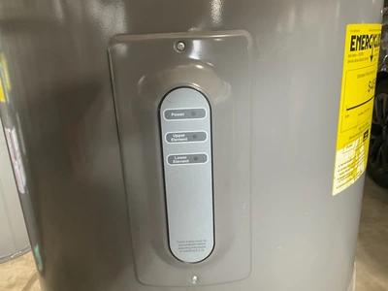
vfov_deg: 48.2
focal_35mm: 29
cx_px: 194
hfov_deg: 61.7
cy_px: 146
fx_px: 325
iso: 160
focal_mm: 3
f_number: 1.8
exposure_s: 1/60
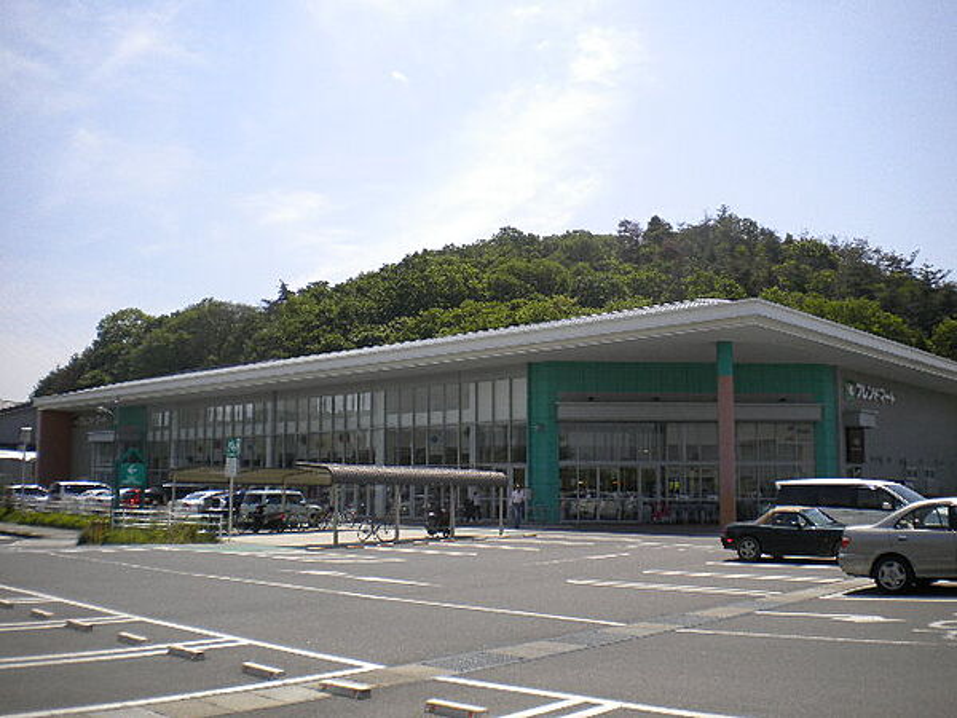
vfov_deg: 40.7
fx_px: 968
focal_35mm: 35
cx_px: 478
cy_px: 359
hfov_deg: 52.6
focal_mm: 6.3
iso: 113
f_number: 4.6
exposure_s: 1/1000
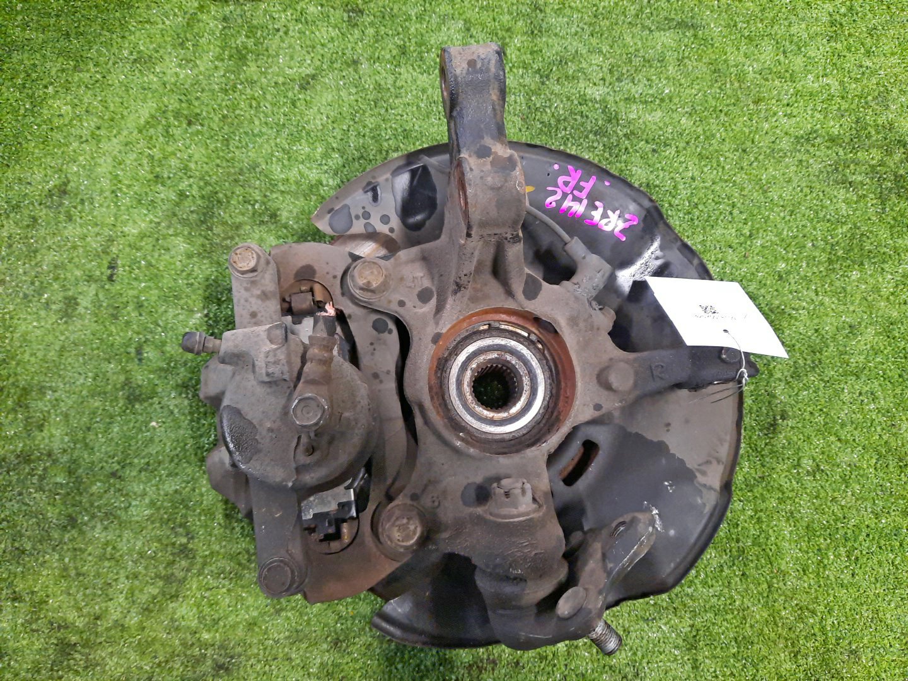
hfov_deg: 69.4
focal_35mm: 25
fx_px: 656
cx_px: 454
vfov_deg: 54.9
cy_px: 340
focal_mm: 4.6
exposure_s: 1/25
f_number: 2
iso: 552
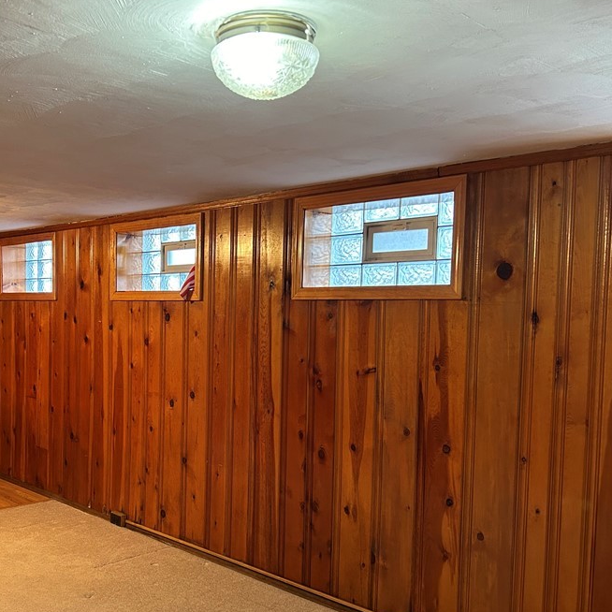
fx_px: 720
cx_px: 208
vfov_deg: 45.9
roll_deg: -1.0
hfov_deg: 45.4
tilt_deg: -3.8
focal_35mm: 36
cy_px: 353
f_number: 1.5
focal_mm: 5.7
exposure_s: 1/60
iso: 320
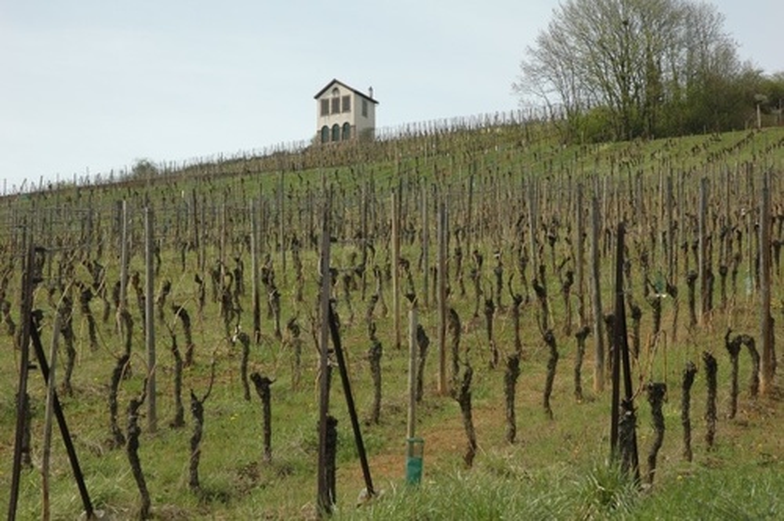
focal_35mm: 84
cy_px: 260
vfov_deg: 16.2
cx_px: 392
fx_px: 1827
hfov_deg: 24.2
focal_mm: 56
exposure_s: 1/350
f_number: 9.5
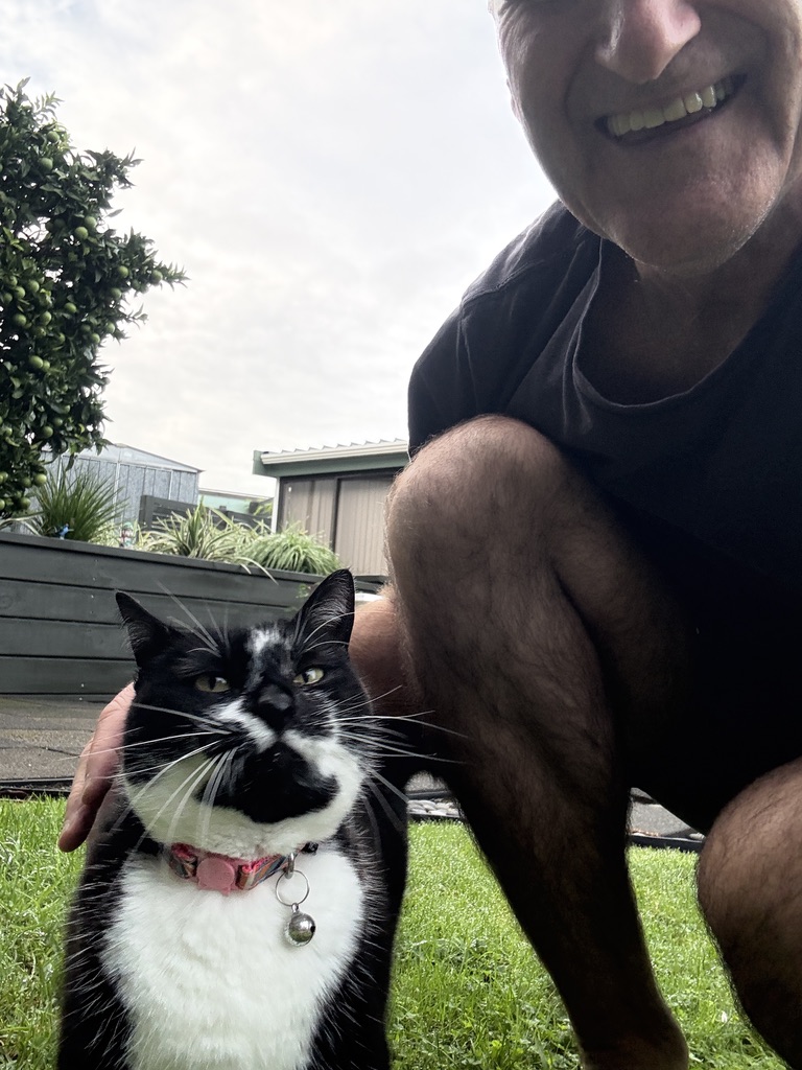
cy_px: 535
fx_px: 927
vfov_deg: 60.0
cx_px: 401
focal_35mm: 30
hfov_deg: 46.8
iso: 80
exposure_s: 1/162
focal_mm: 2.69
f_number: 1.9
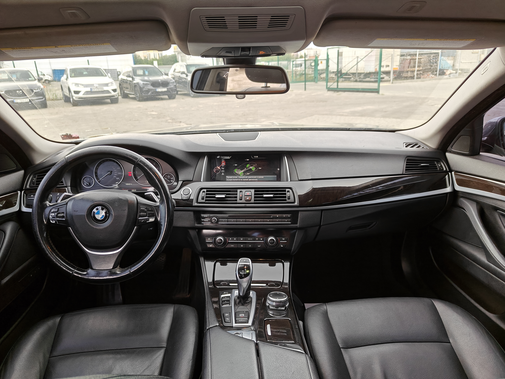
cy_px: 190
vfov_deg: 56.8
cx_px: 252
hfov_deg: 71.6
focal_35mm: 24
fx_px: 350
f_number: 1.8
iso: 50
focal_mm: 5.59
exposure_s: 1/110
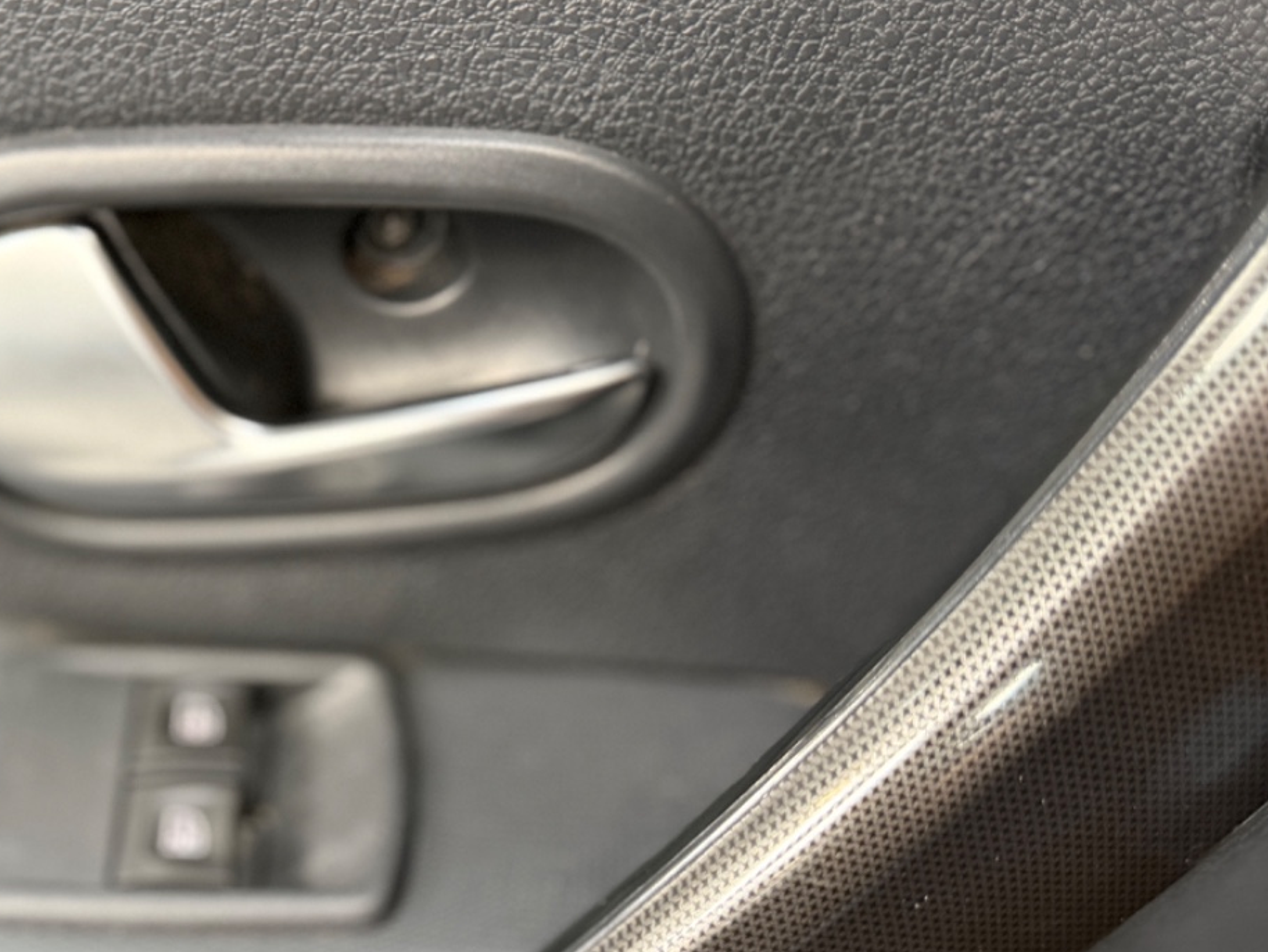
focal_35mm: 42
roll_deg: +7.6
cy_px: 647
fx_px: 1539
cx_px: 268
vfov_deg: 34.0
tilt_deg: -41.6
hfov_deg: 42.9
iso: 500
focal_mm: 6.76
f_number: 1.78
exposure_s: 1/50
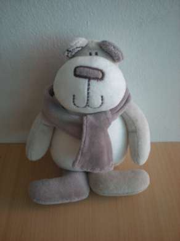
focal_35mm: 38
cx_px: 90
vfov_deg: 49.0
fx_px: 264
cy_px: 120
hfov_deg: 37.7
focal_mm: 6.3
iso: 84
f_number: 3.1
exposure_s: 1/59.8
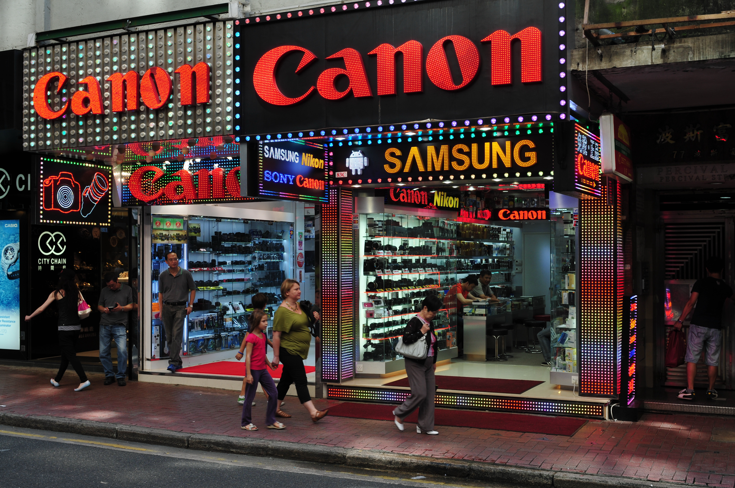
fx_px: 887
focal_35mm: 44
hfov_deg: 45.0
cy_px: 244
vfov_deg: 30.8
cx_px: 368
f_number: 5.6
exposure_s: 1/125
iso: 200
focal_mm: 29
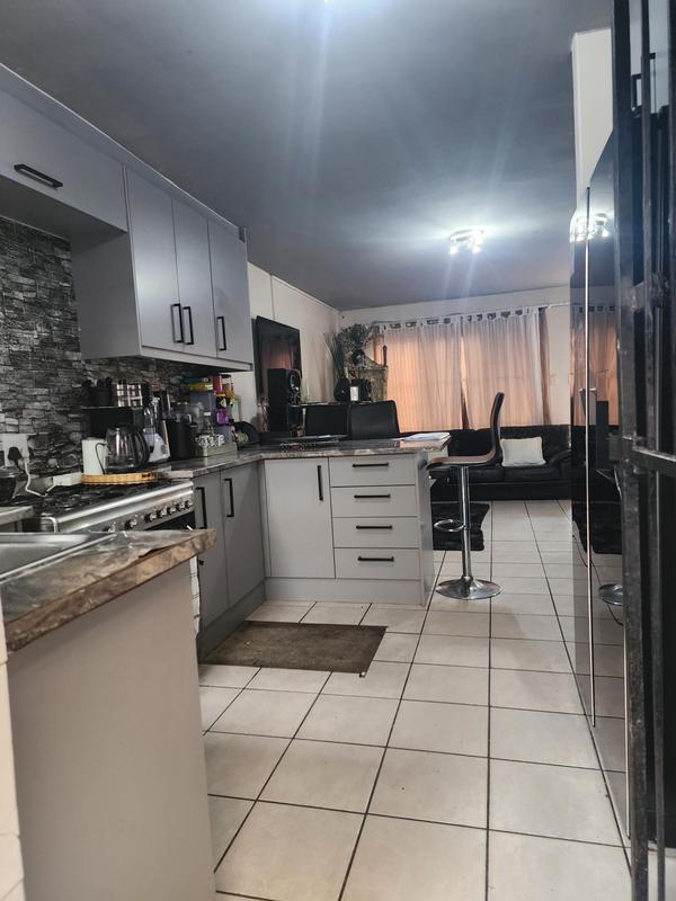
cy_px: 450
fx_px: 599
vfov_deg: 73.9
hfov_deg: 58.9
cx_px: 338
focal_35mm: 23
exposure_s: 1/33.3
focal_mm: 6.4
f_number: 1.8
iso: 640
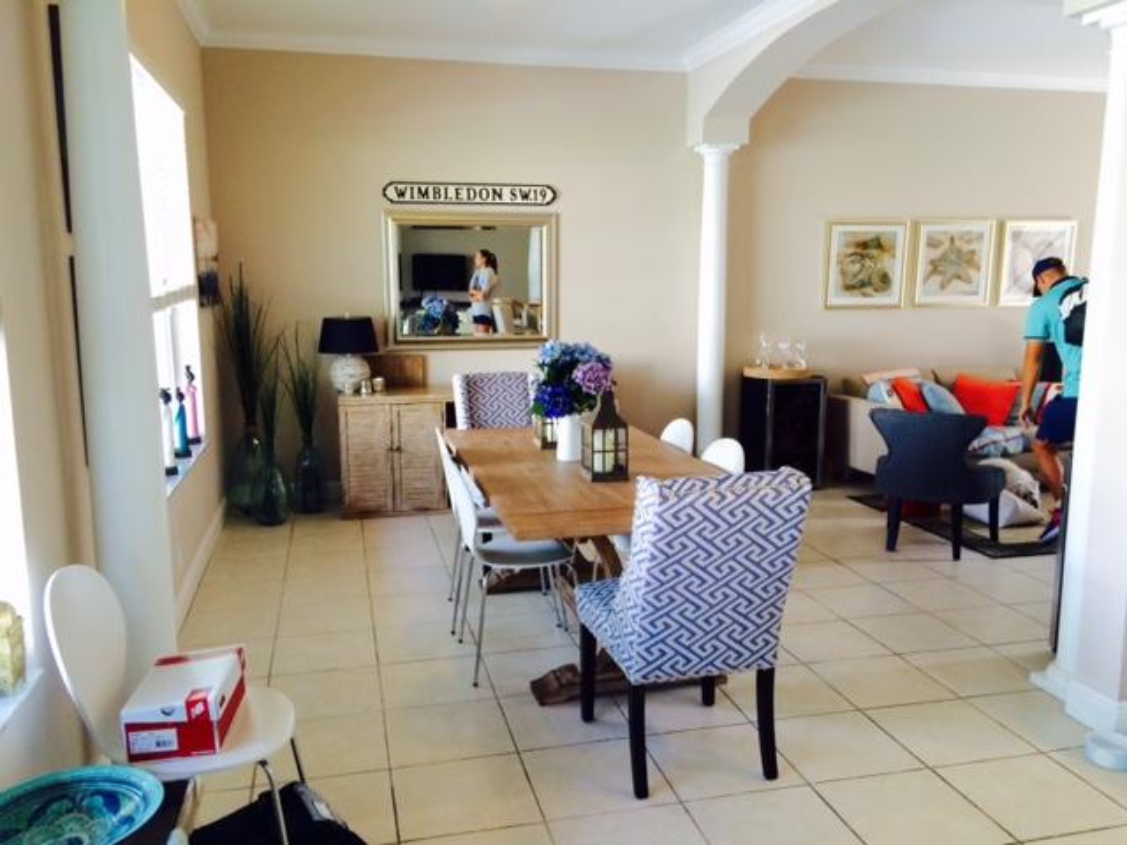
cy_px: 422
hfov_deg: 61.7
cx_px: 564
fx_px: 944
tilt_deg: -8.7
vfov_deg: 48.2
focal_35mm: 29
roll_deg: +0.0
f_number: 2.2
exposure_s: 1/30
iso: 100
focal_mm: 4.15
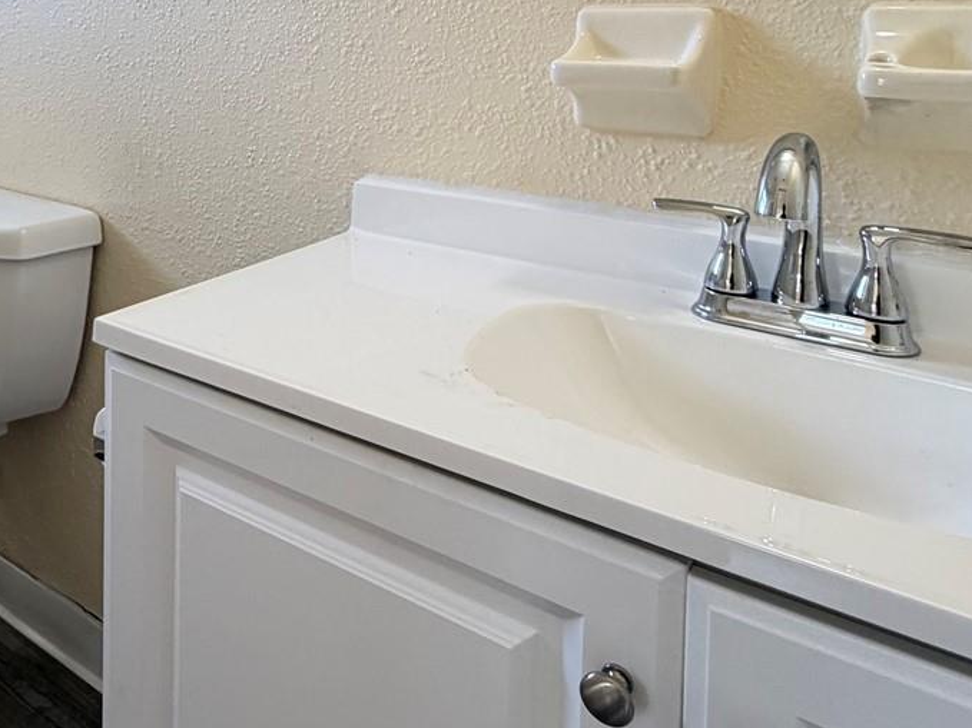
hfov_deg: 50.3
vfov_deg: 39.4
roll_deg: +0.0
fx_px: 926
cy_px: 53
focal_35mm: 33
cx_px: 132
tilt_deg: -3.6
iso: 200
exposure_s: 1/60
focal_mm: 2.22
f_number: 2.2
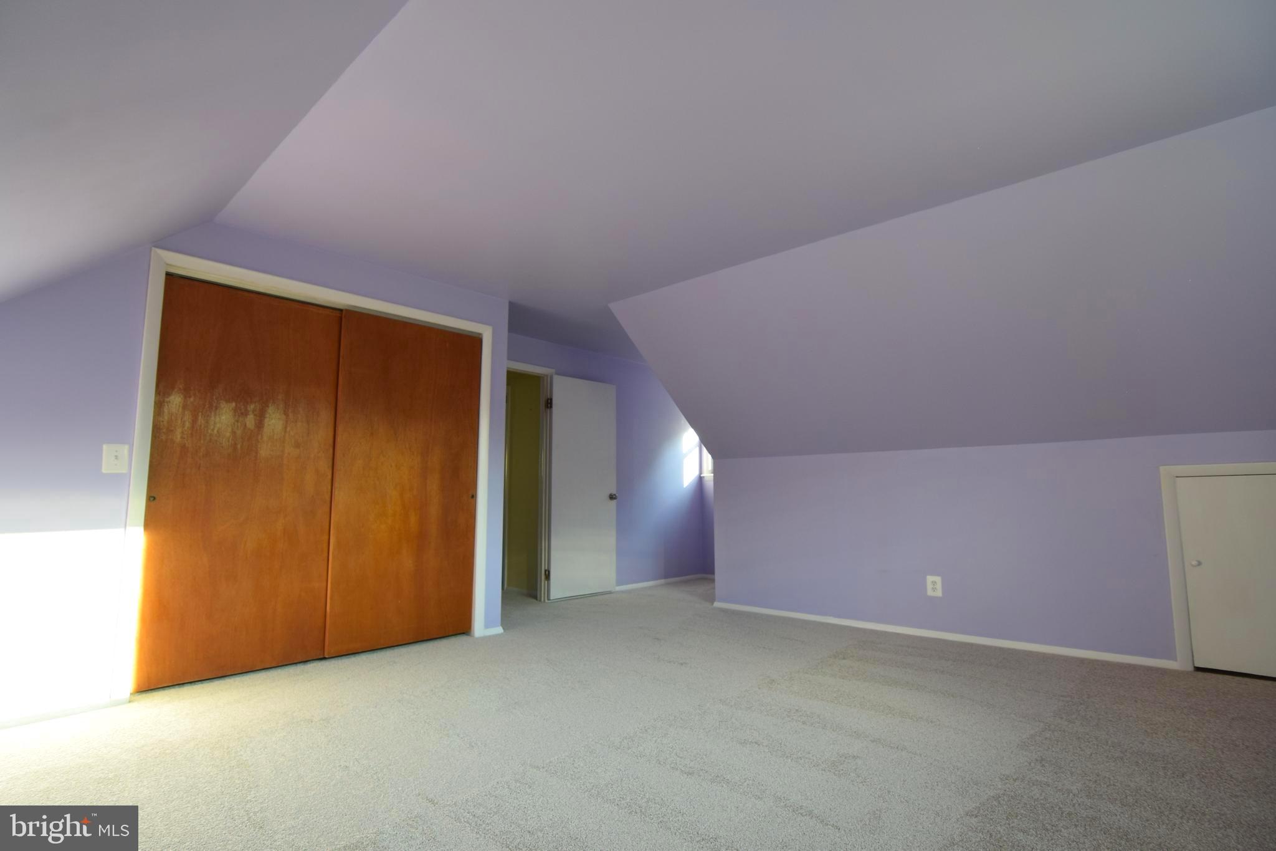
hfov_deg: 95.0
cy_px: 426
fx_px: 585
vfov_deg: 72.0
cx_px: 638
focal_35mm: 16
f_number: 4.5
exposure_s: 1/80
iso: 400
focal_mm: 11
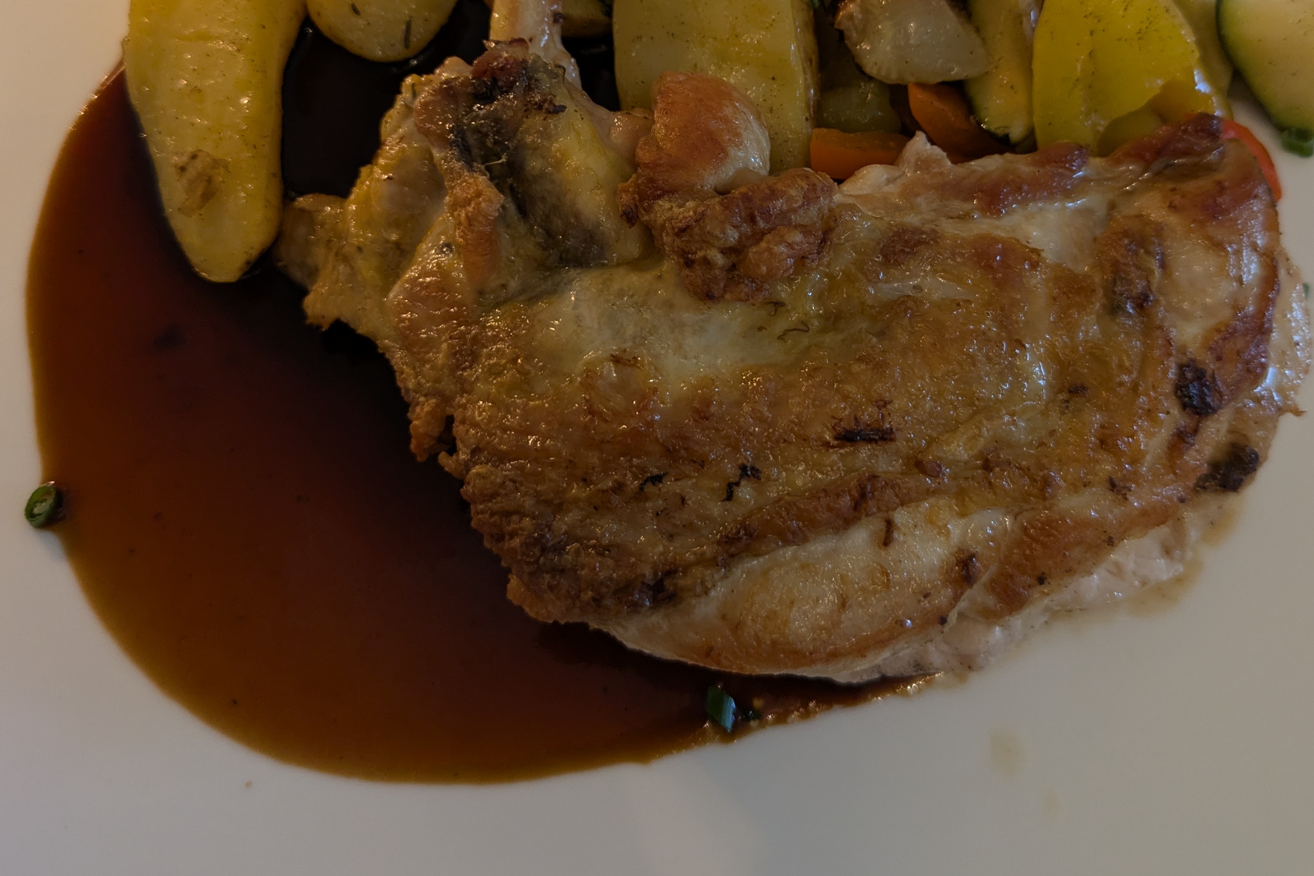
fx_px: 1423
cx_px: 715
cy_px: 224
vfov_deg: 33.6
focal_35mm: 39
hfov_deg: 49.5
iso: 166
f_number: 1.89
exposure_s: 1/50
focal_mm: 5.43
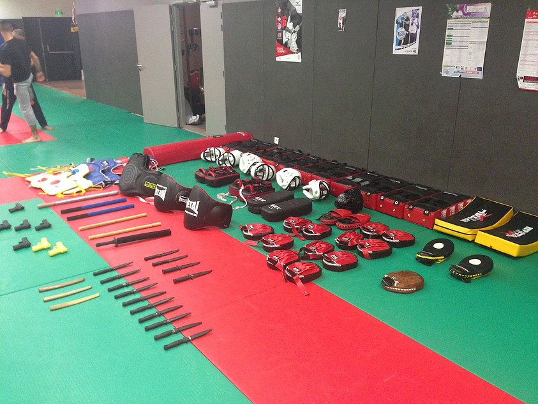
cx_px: 269
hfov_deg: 55.4
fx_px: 513
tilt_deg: -18.4
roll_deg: +0.4
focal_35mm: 33
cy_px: 202
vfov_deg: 42.9
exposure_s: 1/20
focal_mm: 4.12
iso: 250
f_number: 2.4
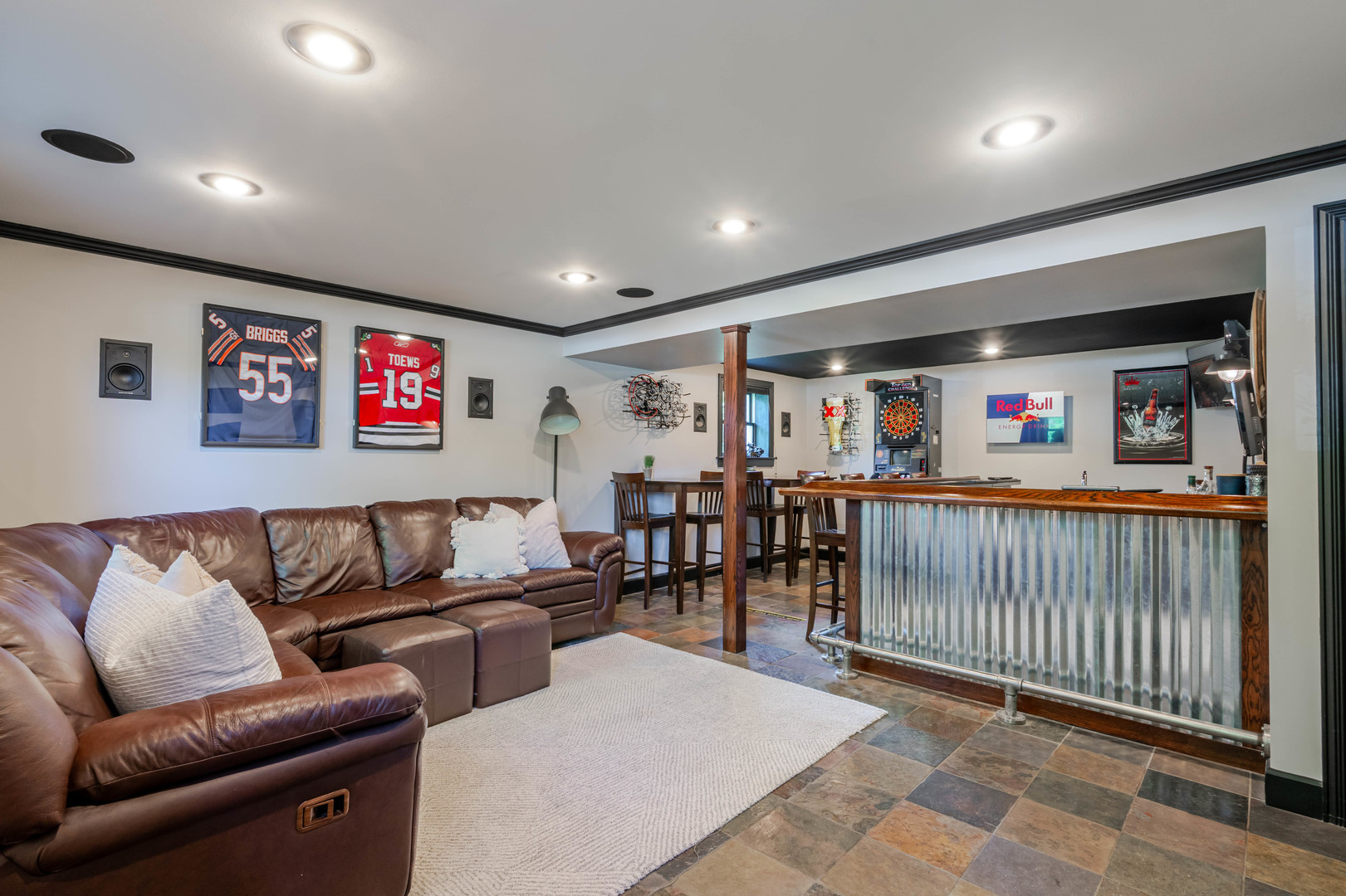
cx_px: 673
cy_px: 448
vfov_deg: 72.0
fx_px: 617
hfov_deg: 95.0
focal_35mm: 16
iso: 200
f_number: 8
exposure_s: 1/1.25
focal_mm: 11
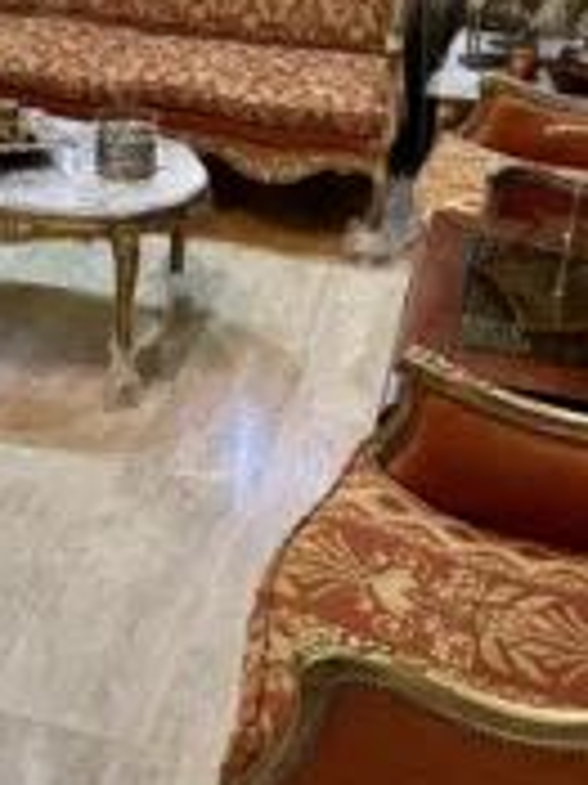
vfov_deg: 33.2
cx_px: 274
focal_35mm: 55
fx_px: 1247
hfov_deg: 26.5
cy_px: 81
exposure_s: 1/50
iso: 320
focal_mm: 6.86
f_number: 1.78
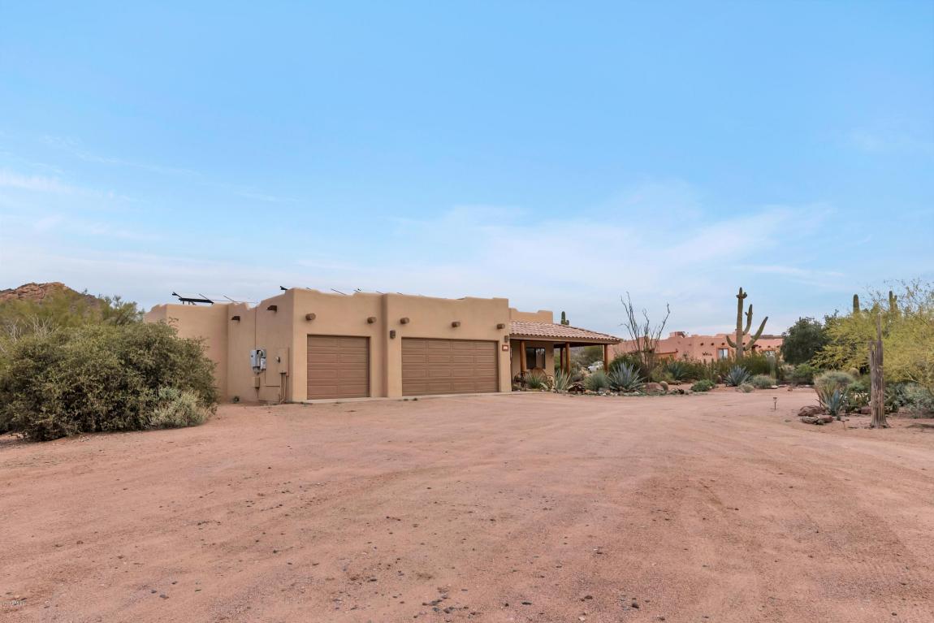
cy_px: 312
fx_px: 545
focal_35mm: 21
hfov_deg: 81.2
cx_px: 467
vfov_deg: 59.5
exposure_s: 1/640
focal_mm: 21
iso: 640
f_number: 13
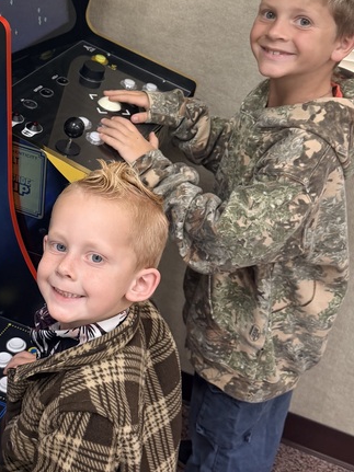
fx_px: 778
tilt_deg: -31.0
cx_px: 56
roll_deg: -3.9
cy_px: 192
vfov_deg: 33.7
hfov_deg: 25.1
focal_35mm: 57
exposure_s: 1/60
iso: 125
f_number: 1.78
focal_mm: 6.76
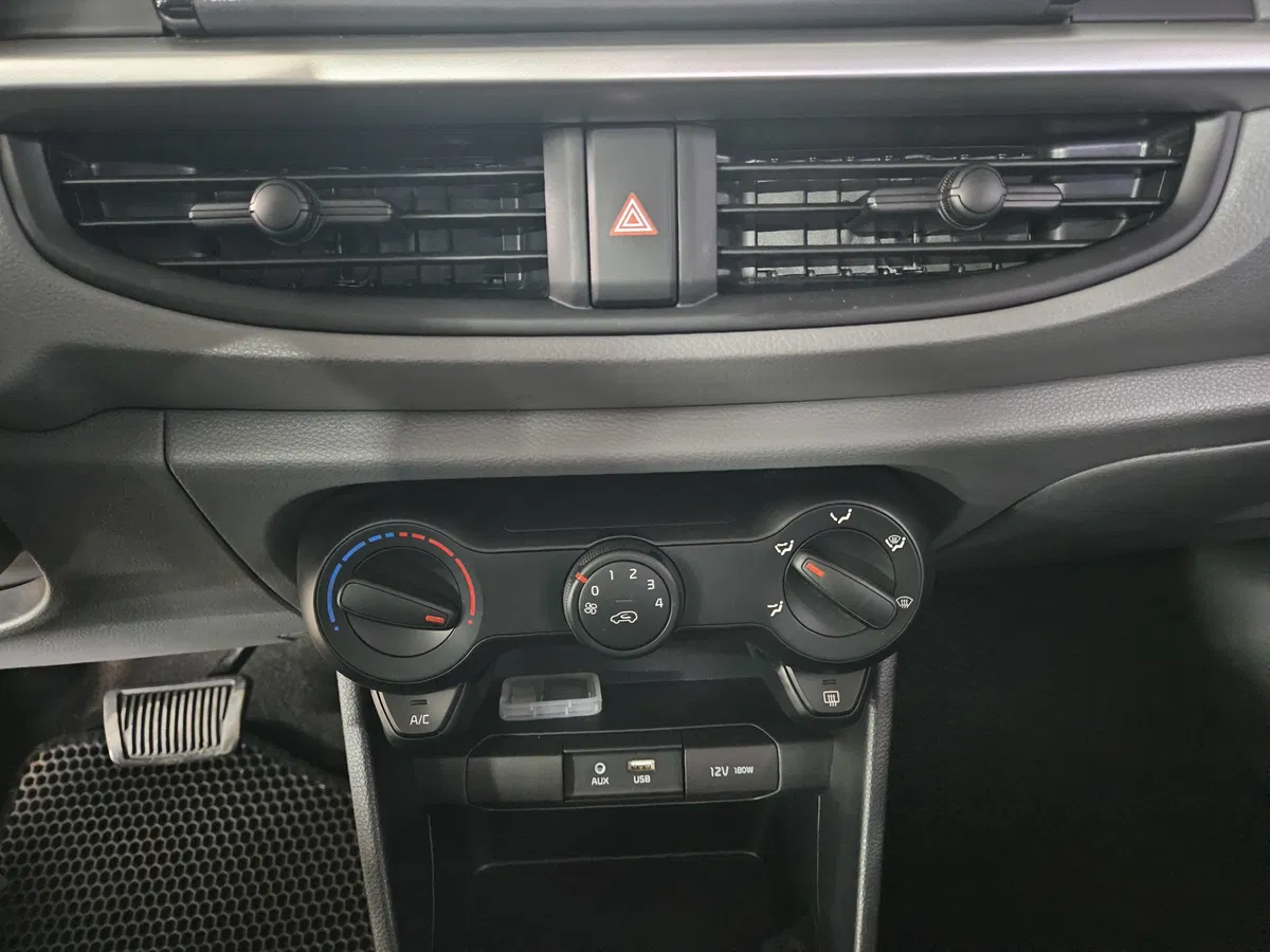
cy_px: 476
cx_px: 635
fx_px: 844
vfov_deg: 58.9
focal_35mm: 23
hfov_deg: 73.9
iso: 1600
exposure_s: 1/15
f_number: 1.8
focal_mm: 5.4
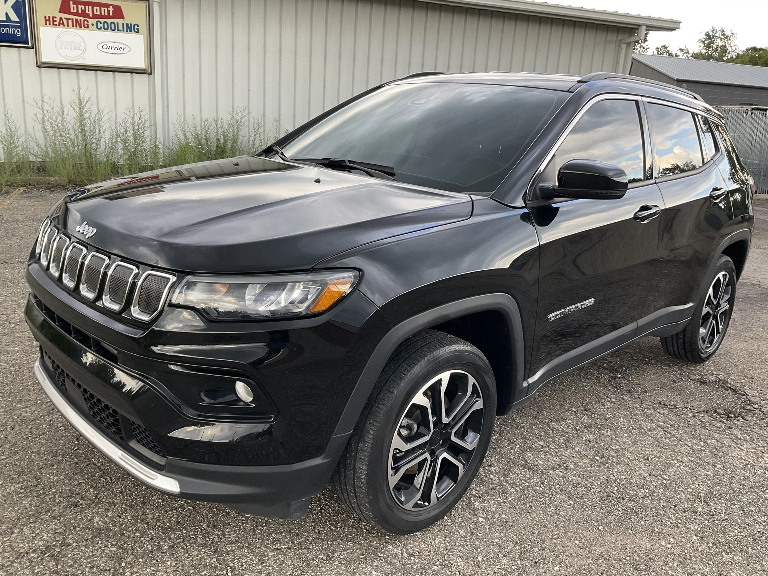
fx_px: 643
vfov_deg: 48.2
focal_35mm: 29
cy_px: 288
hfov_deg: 61.7
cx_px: 384
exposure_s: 1/122
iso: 32
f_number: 1.8
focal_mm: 3
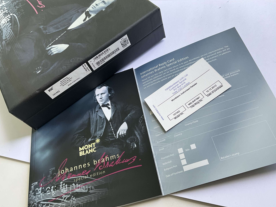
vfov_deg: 46.8
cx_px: 142
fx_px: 239
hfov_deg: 60.0
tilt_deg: -58.1
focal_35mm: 30
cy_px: 100
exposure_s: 1/122
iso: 40
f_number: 1.8
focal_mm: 3
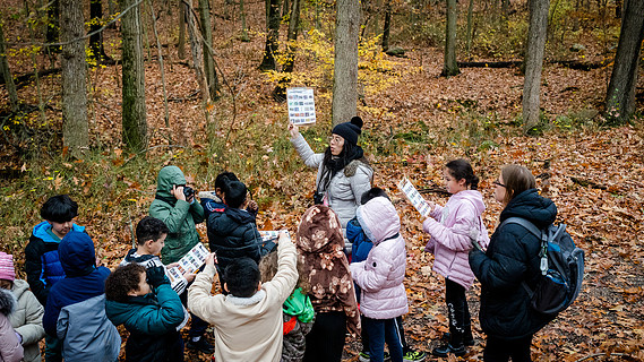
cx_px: 324
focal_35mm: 40
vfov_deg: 29.7
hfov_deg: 50.5
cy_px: 167
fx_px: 683
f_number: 4
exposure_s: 1/640
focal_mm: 35
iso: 6400
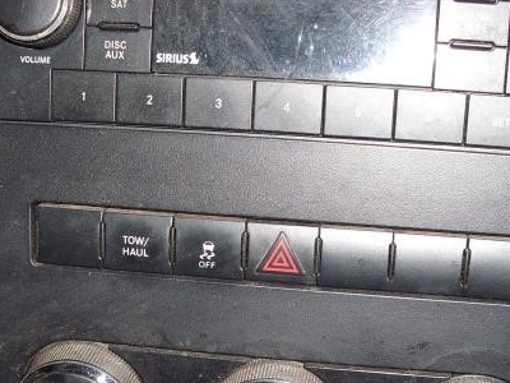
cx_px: 250
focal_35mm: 72
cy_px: 337
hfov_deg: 27.0
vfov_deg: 20.1
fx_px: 1061
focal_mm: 6.3
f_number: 3.1
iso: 100
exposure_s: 1/60
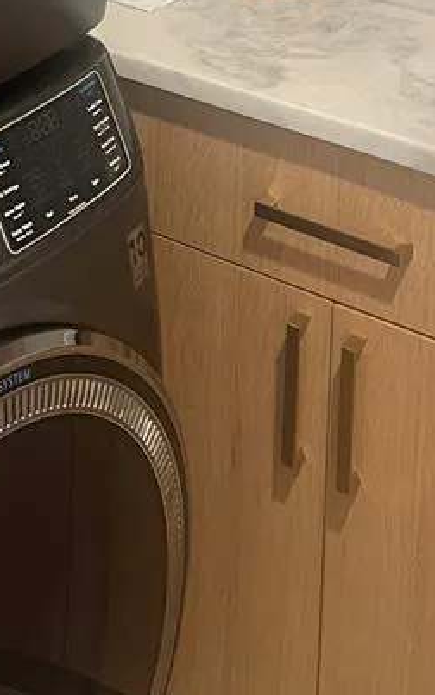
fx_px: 1498
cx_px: 95
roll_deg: -0.2
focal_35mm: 79
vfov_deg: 23.4
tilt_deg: -13.5
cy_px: -188
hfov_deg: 16.4
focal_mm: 5.1
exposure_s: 1/60
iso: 250
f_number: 1.6
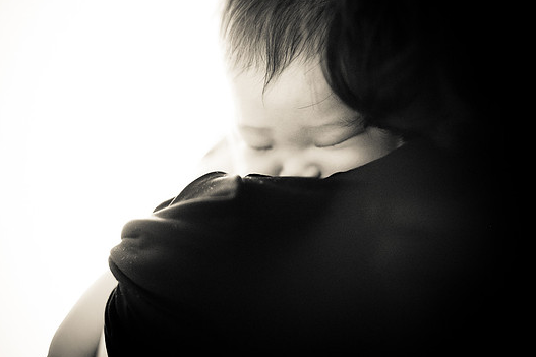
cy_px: 167
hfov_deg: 36.2
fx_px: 819
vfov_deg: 24.6
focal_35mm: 55
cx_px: 285
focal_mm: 50
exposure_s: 1/100
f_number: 1.4
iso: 1250
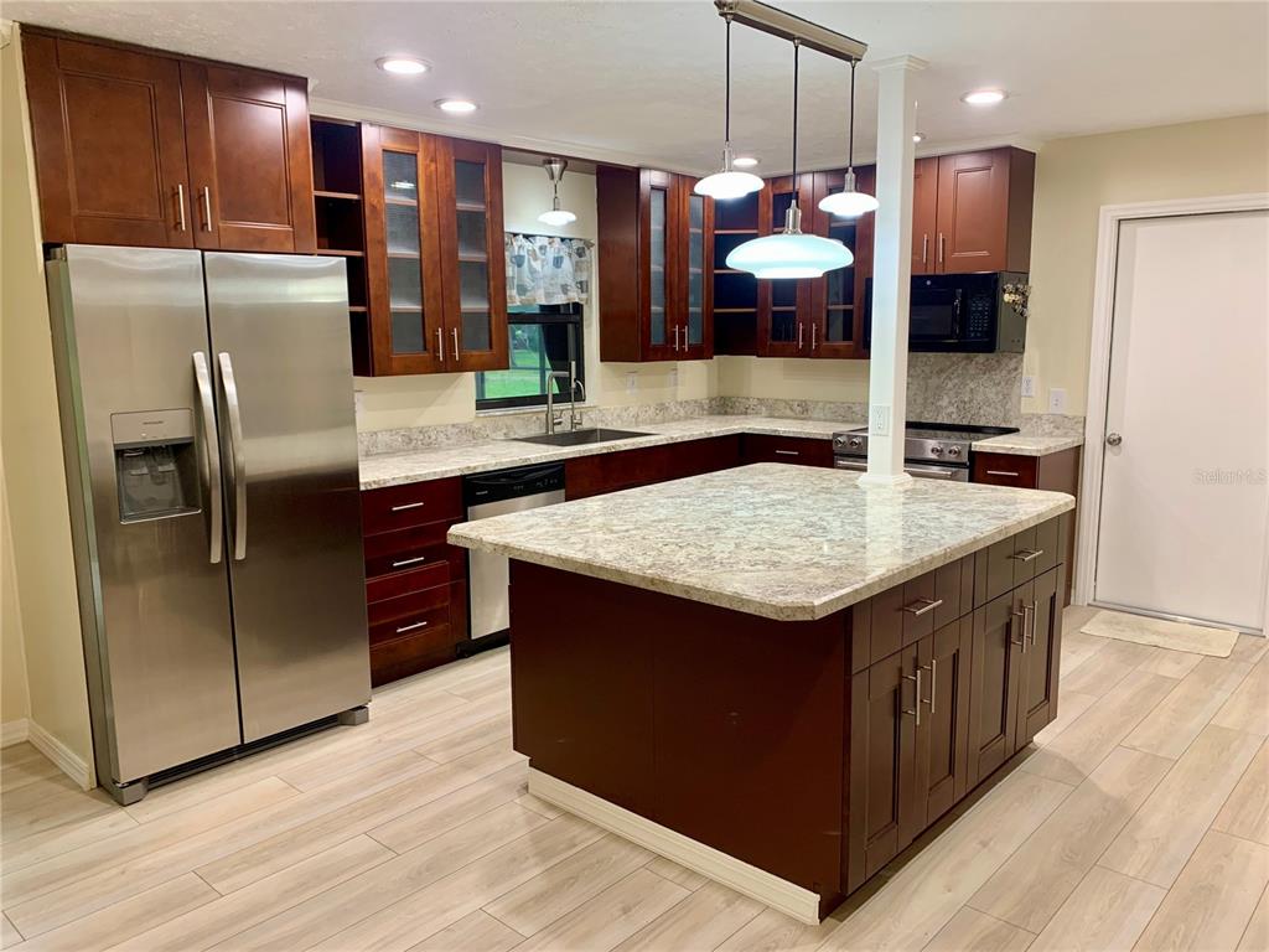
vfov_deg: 53.1
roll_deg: +0.4
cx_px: 634
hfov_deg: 67.3
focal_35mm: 26
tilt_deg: -9.2
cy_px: 476
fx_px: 953
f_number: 1.8
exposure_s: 1/60
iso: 80
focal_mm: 4.25
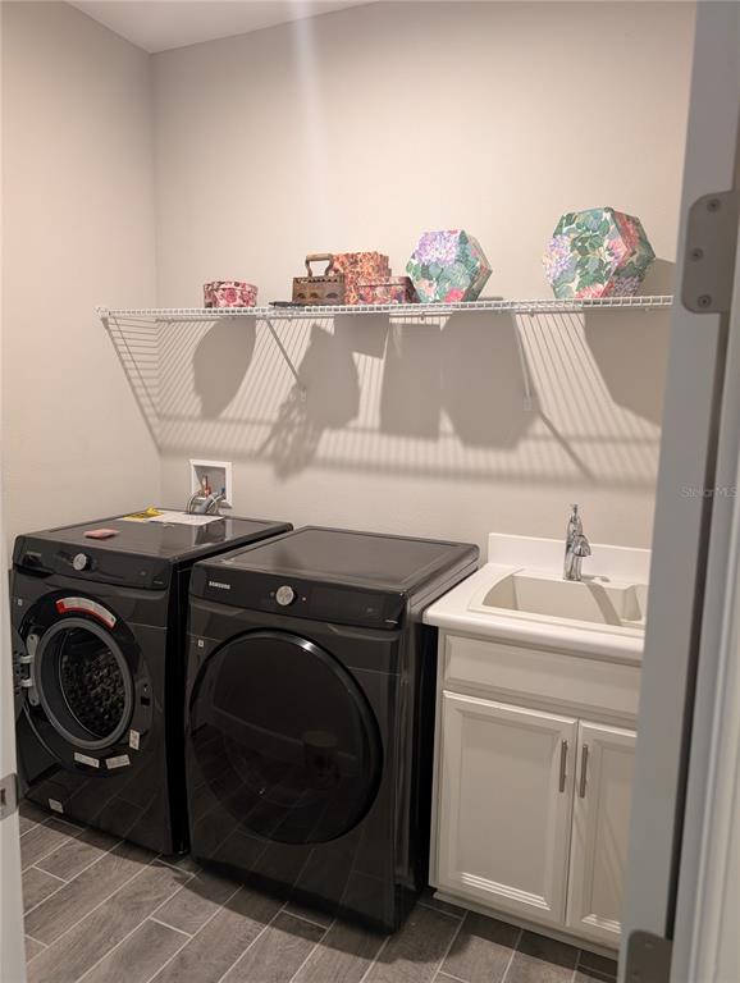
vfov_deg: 71.5
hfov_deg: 56.9
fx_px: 683
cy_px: 492
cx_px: 370
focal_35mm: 24
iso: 329
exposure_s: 1/40
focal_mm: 6.9
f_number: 1.68
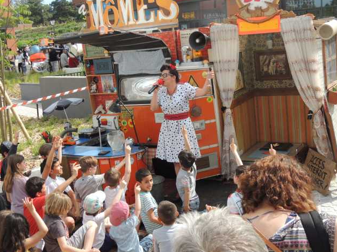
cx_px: 160
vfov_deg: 29.1
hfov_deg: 38.2
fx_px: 487
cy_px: 127
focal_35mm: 50
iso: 100
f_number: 3.5
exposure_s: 1/400
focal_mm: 8.3
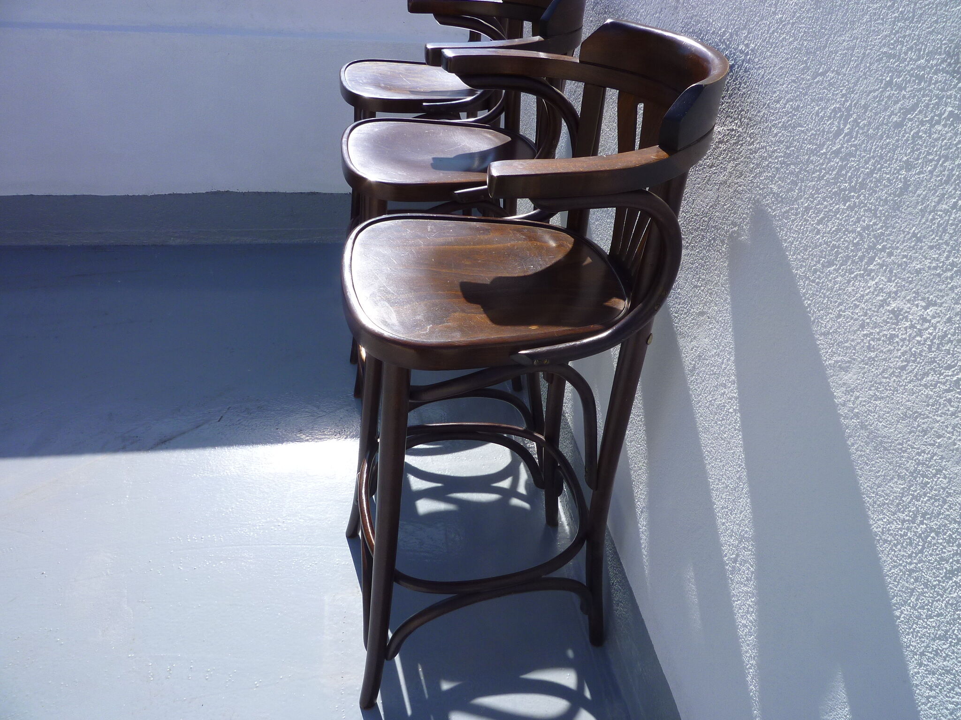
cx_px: 480
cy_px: 360
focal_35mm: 25
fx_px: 694
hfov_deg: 69.4
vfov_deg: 54.9
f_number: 4.5
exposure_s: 1/400
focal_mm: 4.5
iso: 80
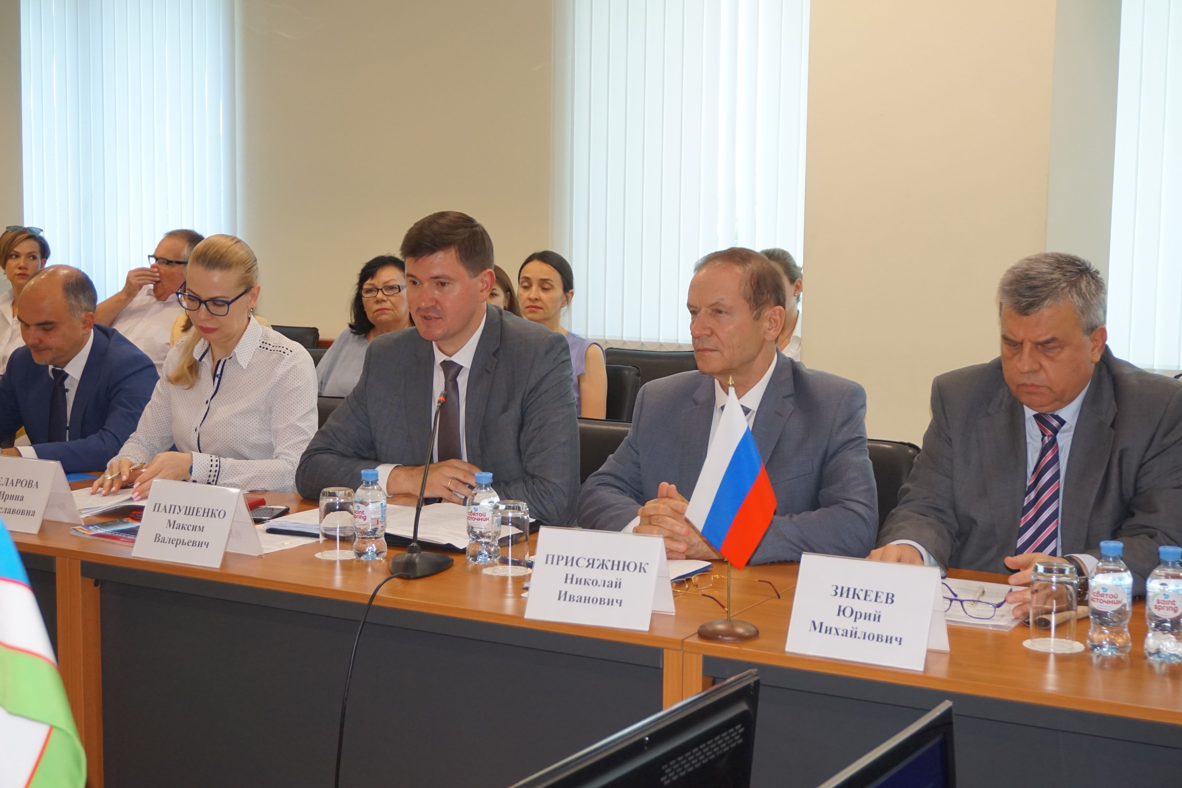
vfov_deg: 28.1
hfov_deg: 41.1
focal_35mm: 48
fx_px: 1576
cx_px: 591
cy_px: 394
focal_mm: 32
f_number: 5
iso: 800
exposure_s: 1/160
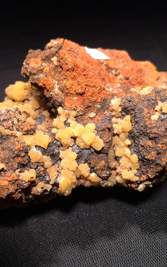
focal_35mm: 42
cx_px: 60
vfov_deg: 47.2
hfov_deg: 30.4
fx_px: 306
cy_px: 130
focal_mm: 4.15
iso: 40
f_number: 2.2
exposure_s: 1/60
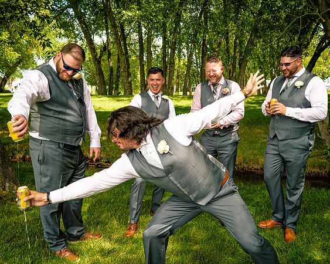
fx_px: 326
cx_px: 185
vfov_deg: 44.0
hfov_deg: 53.5
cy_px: 129
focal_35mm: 33
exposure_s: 1/80
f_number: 8
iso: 100
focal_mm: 29
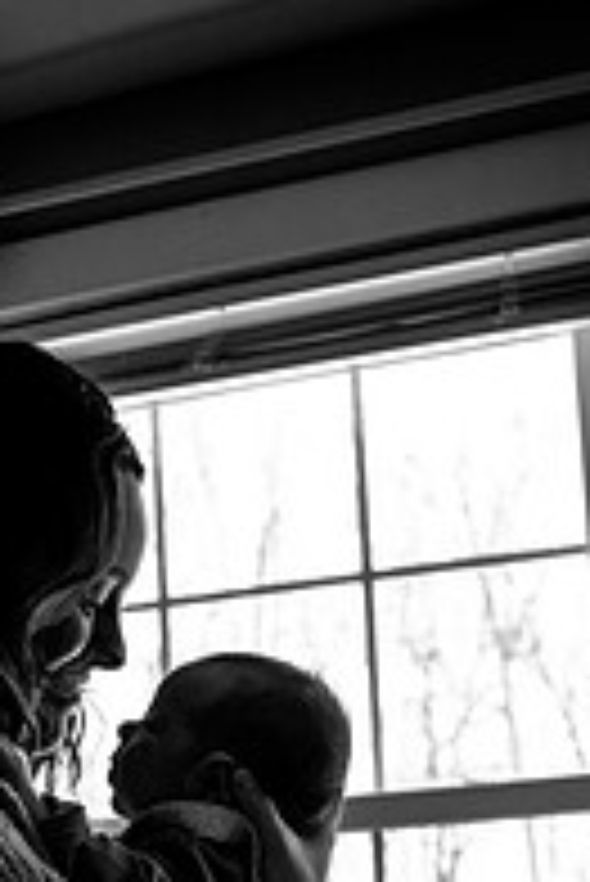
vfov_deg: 31.6
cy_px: 999
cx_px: 180
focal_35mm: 55
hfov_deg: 24.5
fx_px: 1350
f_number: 2.8
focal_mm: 24
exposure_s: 1/160
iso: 400
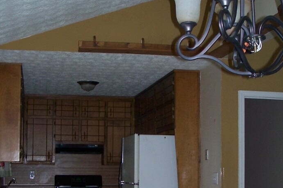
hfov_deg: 30.1
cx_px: 138
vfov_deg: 20.0
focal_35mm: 67
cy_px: 161
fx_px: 527
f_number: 2.8
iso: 200
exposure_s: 1/60
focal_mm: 7.8
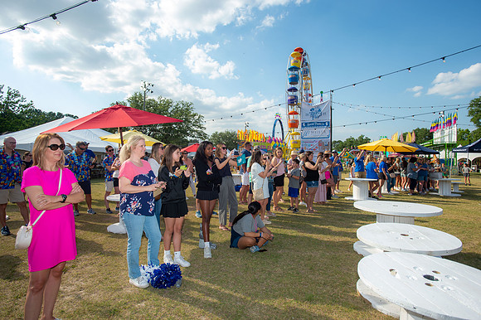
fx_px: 267
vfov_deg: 61.9
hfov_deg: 84.0
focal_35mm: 20
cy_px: 160
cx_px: 240
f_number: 5.6
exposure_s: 1/200
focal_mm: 20
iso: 100
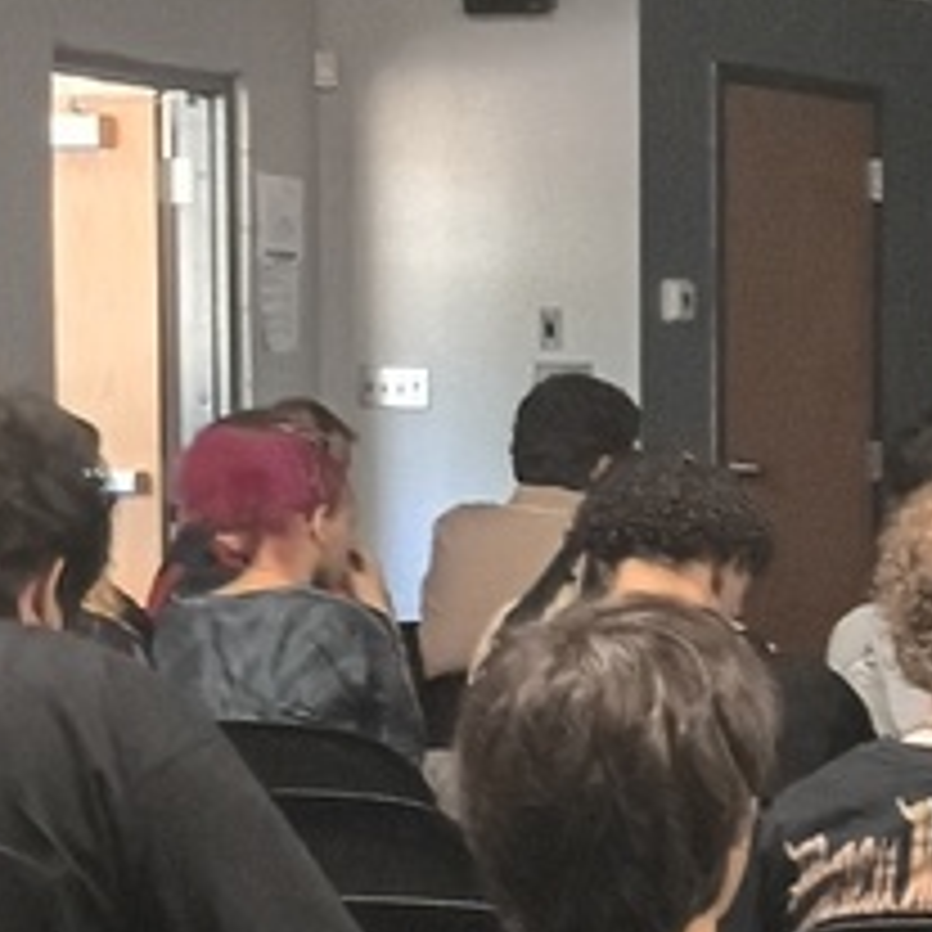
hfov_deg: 13.4
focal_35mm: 127
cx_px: 1063
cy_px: 824
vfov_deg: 13.6
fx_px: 3869
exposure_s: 1/24
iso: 1540
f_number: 1.8
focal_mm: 4.27
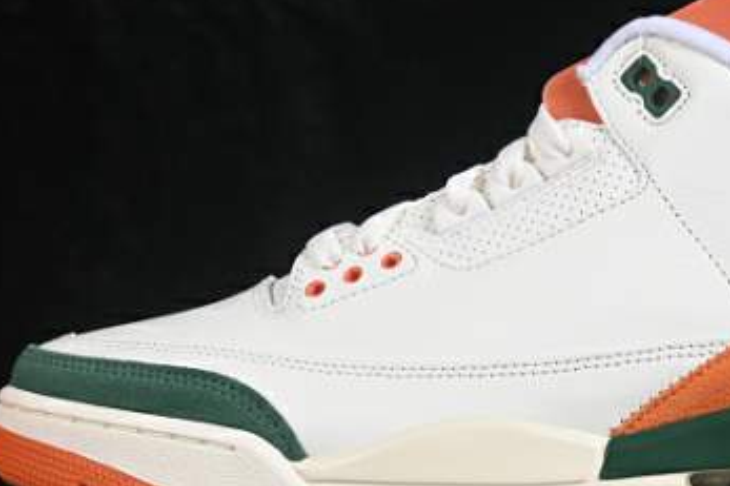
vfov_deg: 8.7
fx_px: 3202
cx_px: 534
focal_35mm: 158
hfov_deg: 13.0
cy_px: 227
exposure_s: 1/80
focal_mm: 50
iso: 160
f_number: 8
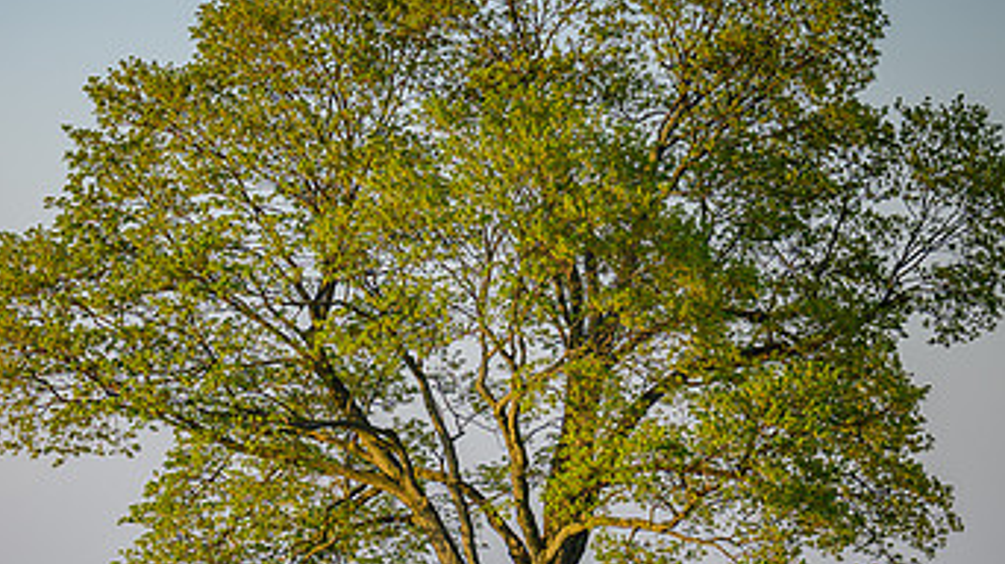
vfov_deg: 4.1
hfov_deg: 7.2
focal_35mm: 299
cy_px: 485
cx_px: 354
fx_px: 7964
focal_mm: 145
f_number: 2.8
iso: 125
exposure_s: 1/1000
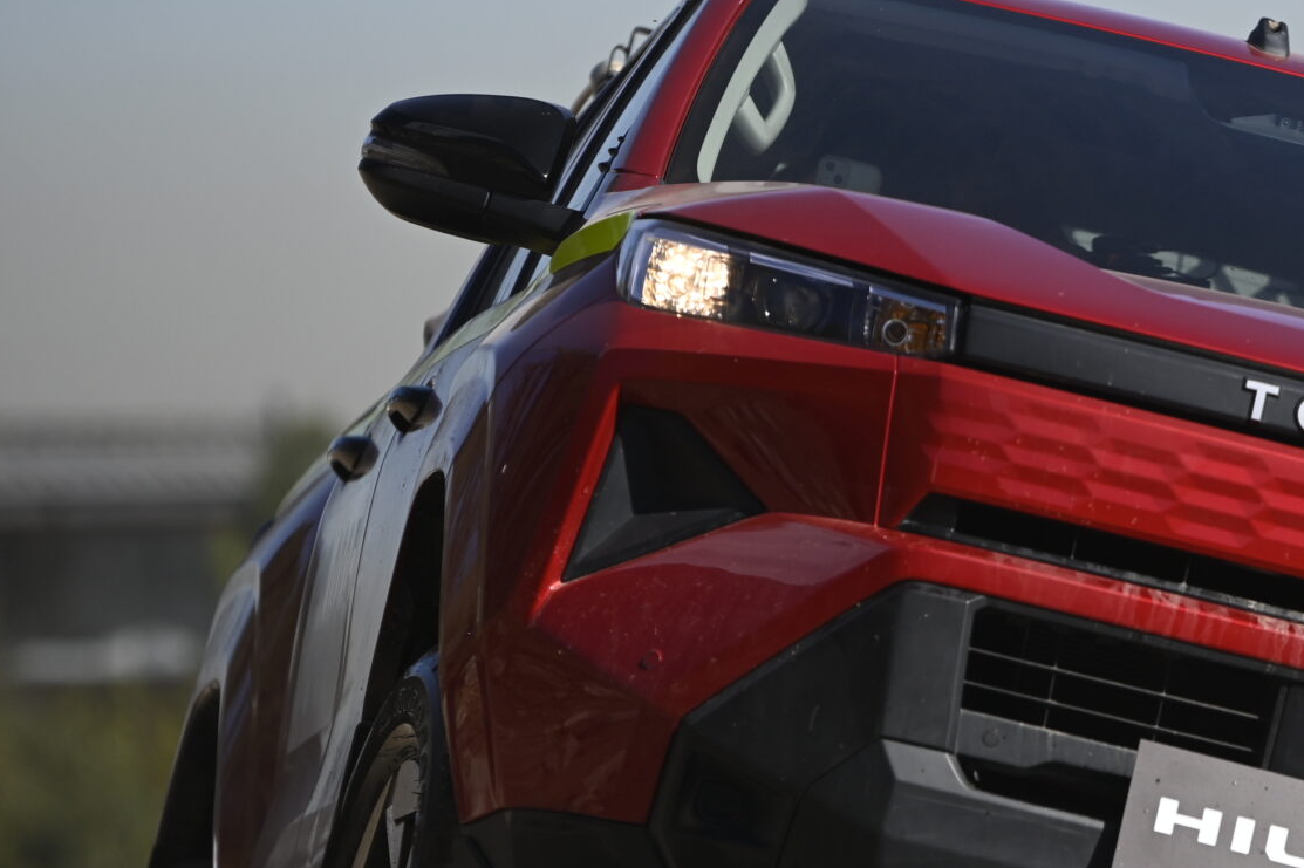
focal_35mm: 460
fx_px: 16654
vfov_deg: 3.0
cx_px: 1227
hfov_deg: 4.5
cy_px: 713
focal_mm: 200
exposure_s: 1/3200
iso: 200
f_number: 3.2
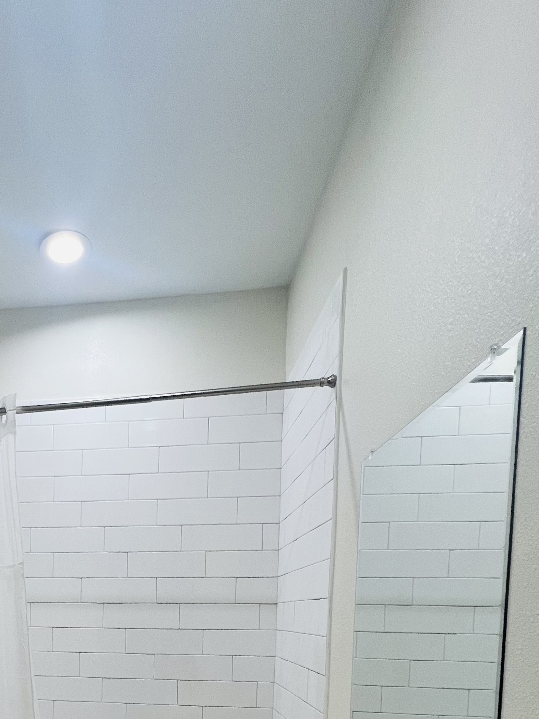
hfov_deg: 50.4
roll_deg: -0.2
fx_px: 519
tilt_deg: -3.6
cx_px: 83
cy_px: 654
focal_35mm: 25
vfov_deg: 58.7
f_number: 1.8
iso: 100
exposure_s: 1/120
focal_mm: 1.57
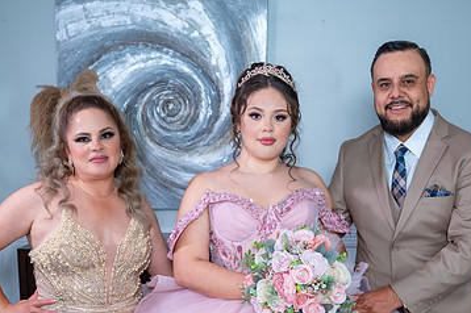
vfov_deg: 26.1
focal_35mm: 51
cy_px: 233
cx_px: 265
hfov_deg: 38.9
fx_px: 667
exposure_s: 1/60
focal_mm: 30.5
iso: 1250
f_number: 4
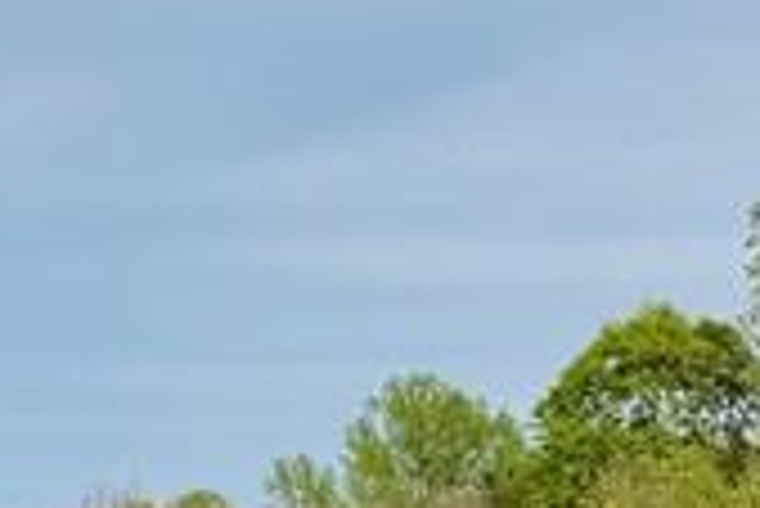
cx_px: 405
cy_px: 598
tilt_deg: -0.5
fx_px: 3190
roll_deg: +0.9
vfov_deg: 9.0
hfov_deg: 13.6
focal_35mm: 151
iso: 80
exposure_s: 1/5814
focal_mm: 6.76
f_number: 1.78
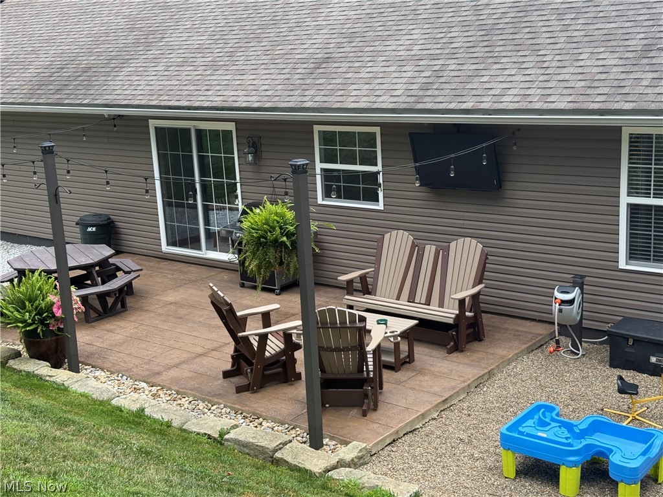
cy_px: 248
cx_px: 332
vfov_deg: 30.3
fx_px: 919
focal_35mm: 48
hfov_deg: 39.7
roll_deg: +2.9
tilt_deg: -13.3
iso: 64
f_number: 1.78
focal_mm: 6.76
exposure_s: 1/693
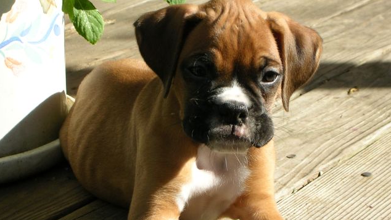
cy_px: 98
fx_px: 1255
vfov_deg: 10.0
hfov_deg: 17.7
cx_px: 196
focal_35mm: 121
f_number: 4.8
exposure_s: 1/194
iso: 50
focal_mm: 16.7
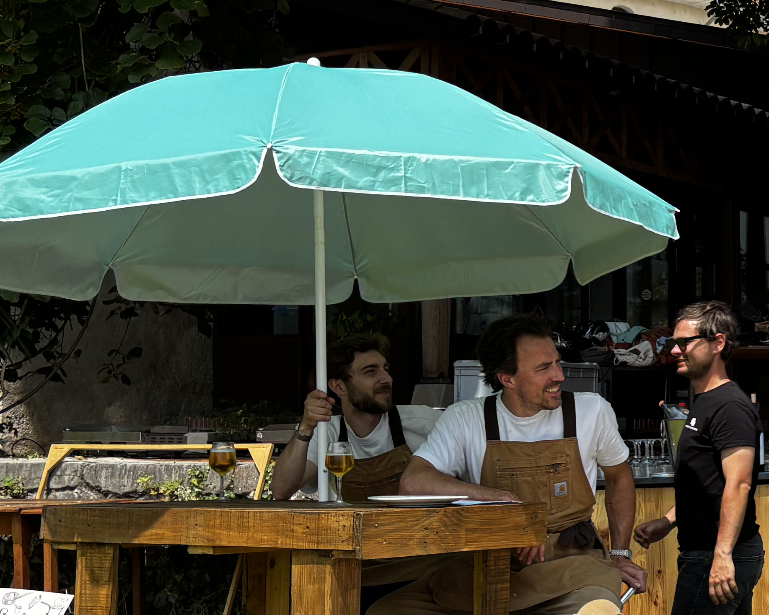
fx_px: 1798
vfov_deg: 19.4
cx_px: 1027
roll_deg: +0.4
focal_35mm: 79
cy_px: 403
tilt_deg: +1.6
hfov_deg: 21.6
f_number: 1.6
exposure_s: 1/2451
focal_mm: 5.96
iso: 50
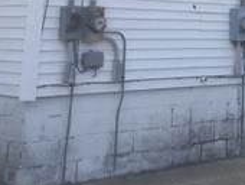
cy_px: -156
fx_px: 773
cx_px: 241
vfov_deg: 12.4
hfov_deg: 17.6
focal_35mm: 109
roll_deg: -0.2
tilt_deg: +15.1
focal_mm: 4.15
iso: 25
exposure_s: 1/1099
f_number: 2.2
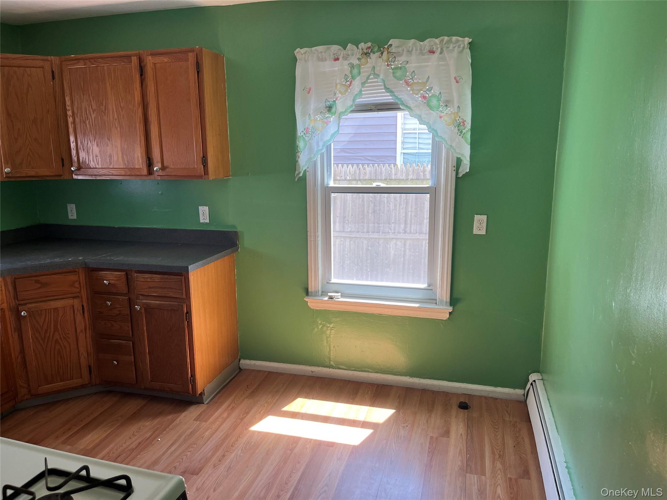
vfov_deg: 53.1
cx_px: 334
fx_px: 501
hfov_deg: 67.3
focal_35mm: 26
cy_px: 250
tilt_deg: -10.5
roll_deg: +1.0
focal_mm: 5.1
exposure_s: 1/122
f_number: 1.6
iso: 80
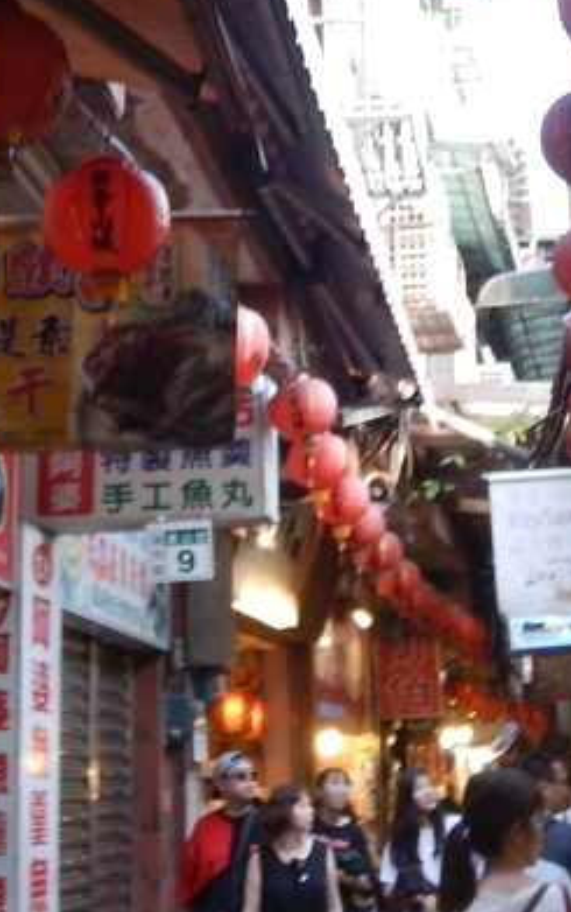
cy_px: 100
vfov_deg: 25.7
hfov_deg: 16.7
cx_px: 361
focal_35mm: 78
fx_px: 1939
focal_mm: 4.3
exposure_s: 1/30
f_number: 2.8
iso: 125
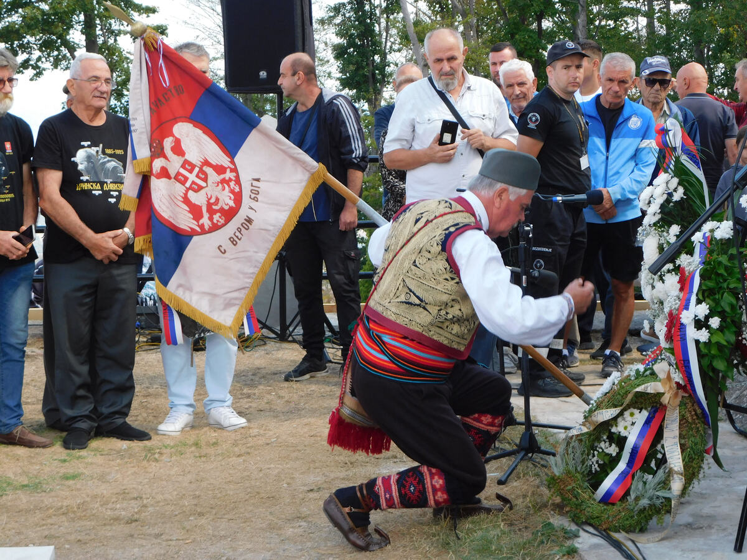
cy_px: 280
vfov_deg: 18.4
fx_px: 1726
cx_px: 374
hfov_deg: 24.4
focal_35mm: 80
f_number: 4.4
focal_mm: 14.2
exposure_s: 1/200
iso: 125
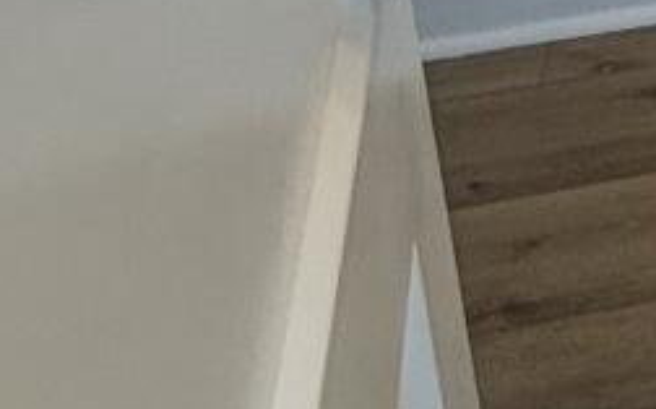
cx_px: 1781
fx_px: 2108
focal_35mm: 118
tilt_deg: -16.1
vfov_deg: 10.0
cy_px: -474
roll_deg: +0.7
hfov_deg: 12.1
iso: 80
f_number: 2.2
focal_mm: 2.22
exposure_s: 1/120
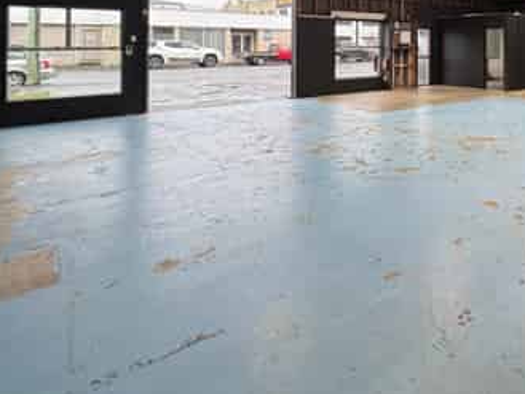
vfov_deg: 45.4
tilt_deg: -0.5
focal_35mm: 28
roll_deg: +0.1
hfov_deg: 56.0
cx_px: 460
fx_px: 425
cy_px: 44
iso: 80
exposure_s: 1/100
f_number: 2.2
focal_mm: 2.22
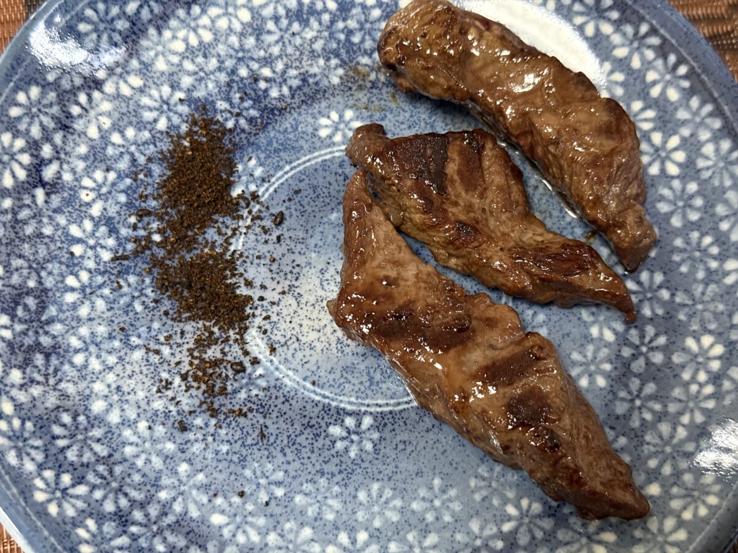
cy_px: 276
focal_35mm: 48
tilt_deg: -67.2
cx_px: 369
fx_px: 1023
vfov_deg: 30.3
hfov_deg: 39.7
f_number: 1.78
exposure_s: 1/30
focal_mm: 6.76
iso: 640
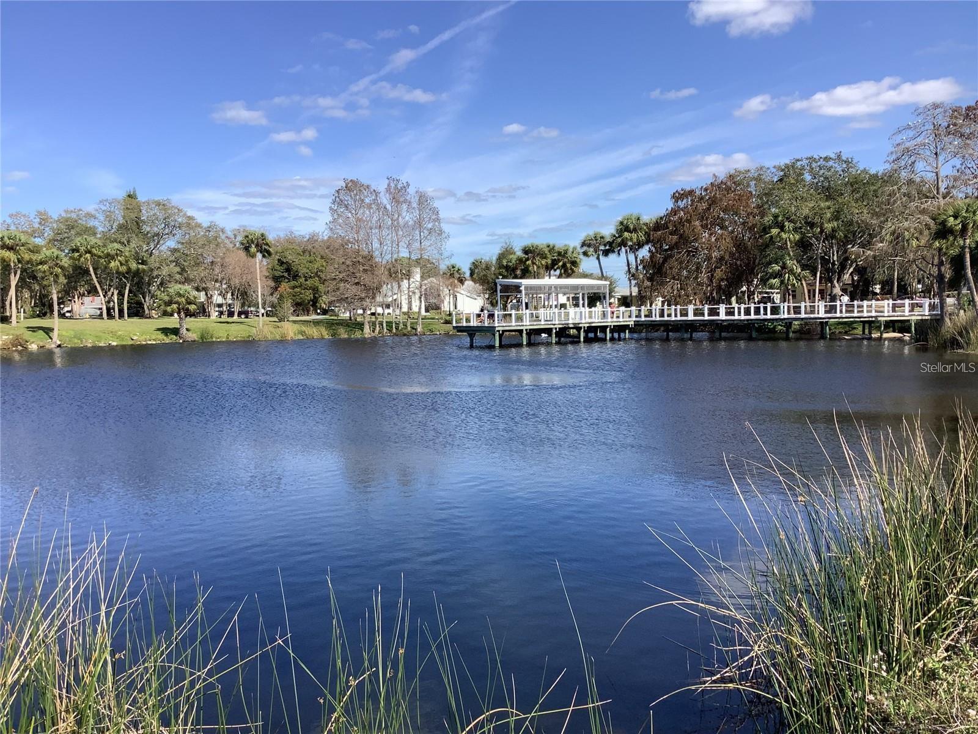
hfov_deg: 58.4
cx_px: 489
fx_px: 876
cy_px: 367
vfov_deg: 45.4
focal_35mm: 31
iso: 25
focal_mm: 3.3
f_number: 2.4
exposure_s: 1/1199
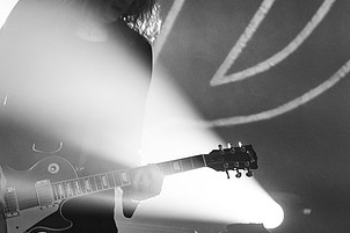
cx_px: 126
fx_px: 1467
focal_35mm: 151
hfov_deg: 13.6
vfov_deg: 9.1
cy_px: 96
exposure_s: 1/320
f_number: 3.2
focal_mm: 70
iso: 2500
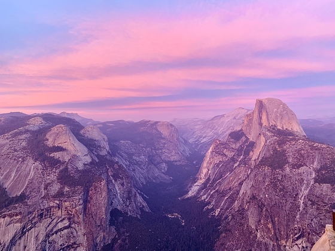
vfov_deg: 53.1
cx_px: 168
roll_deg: +0.1
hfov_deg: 67.3
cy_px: 126
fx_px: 252
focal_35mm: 26
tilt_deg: +2.6
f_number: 1.8
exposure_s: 1/60
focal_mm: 4.25
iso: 320
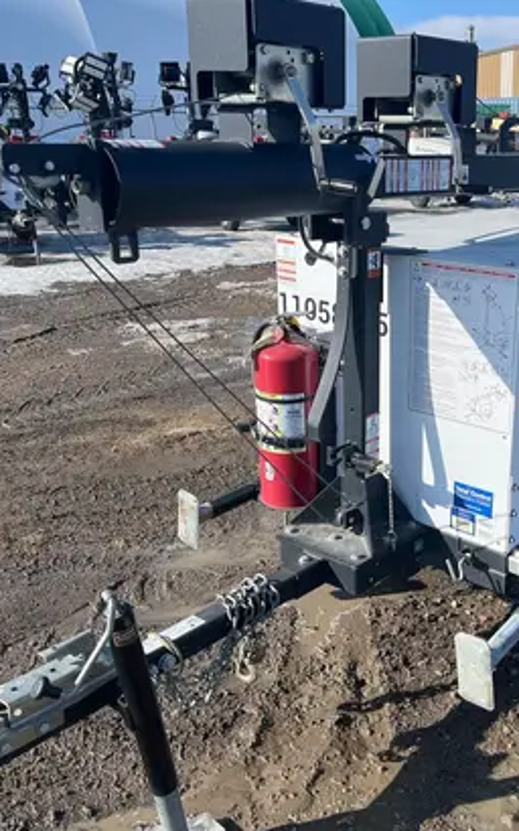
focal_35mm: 37
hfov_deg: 33.3
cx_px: 422
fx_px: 838
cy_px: 417
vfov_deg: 52.8
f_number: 1.6
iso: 50
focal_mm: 5.1
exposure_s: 1/3215
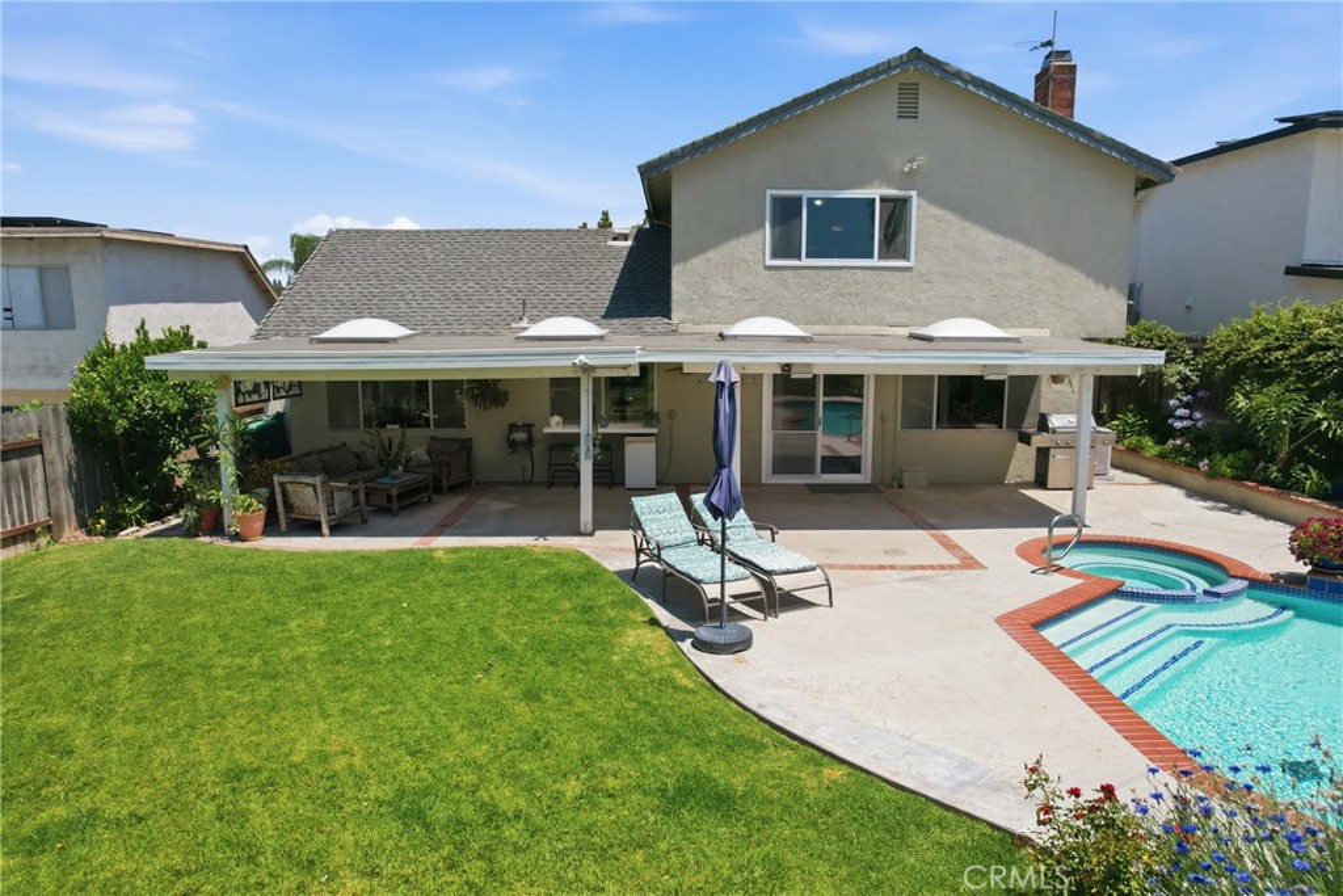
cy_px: 448
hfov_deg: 78.6
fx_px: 821
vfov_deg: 57.2
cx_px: 672
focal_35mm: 22
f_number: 2.8
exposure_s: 1/3000
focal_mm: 8.4
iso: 150
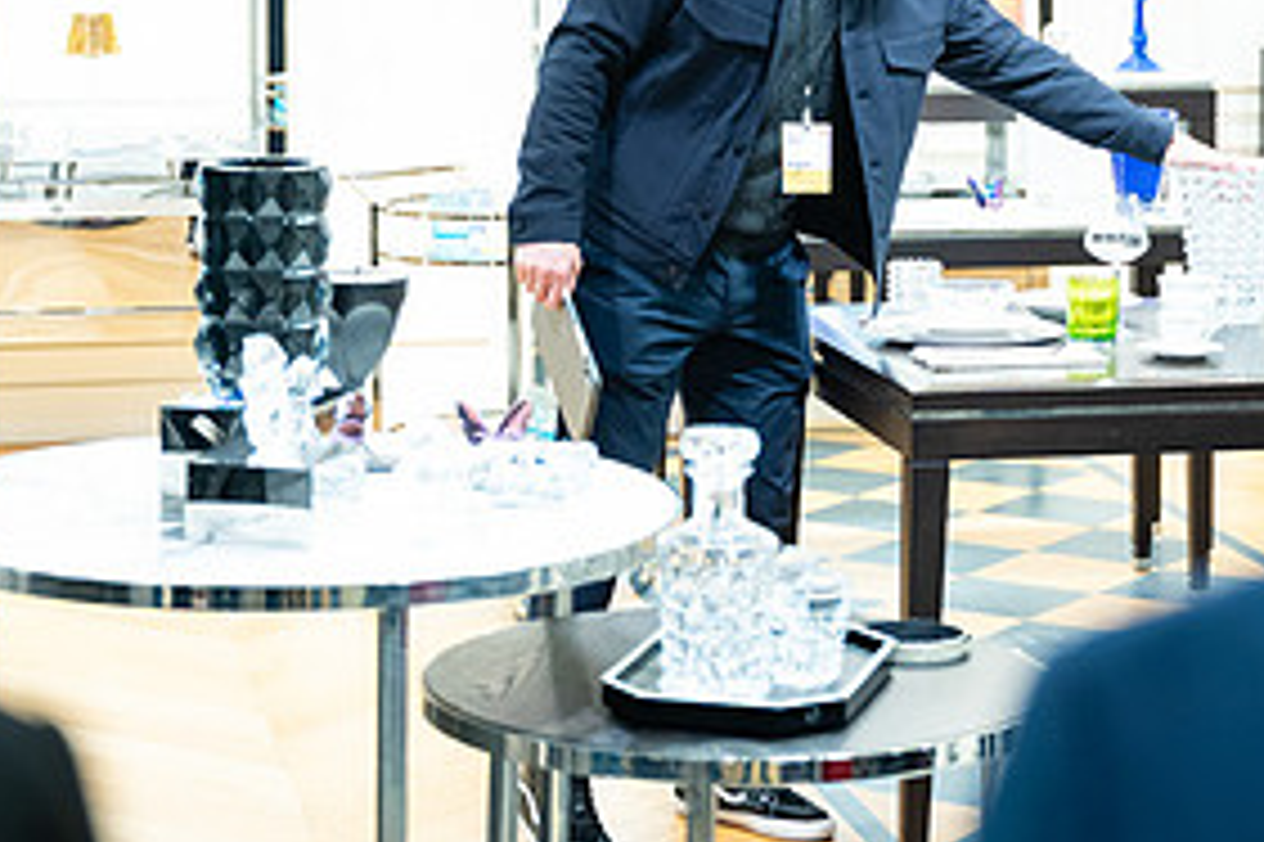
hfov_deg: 20.2
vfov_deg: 13.4
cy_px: 99
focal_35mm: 101
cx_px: 742
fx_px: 3544
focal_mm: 48
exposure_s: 1/160
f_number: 3.2
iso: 1000
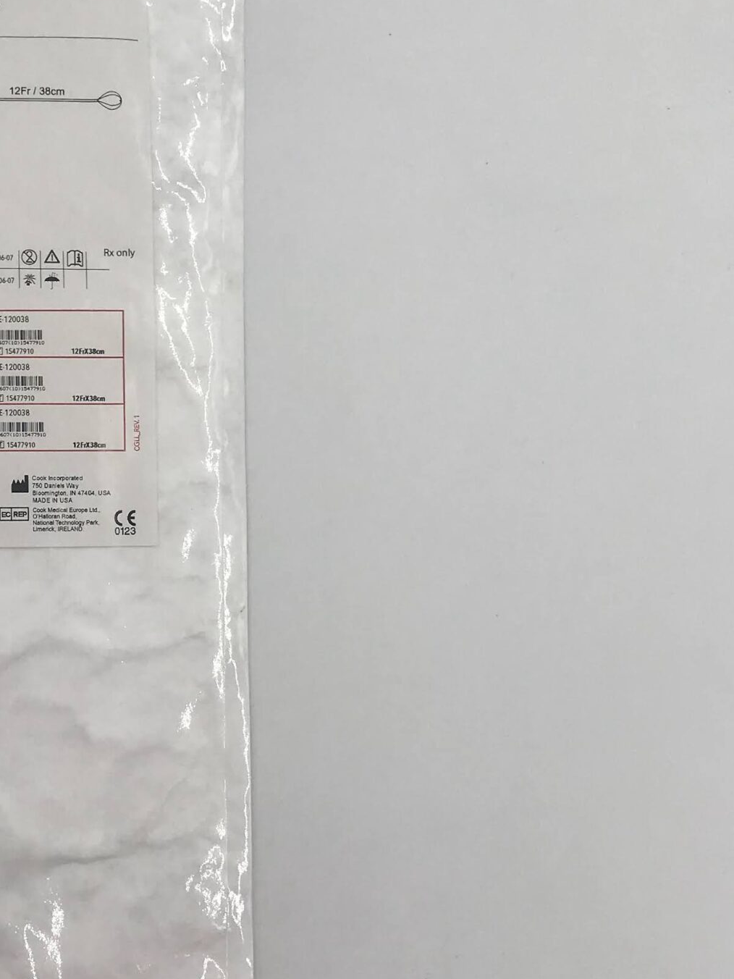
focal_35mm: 53
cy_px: 557
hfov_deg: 26.5
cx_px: 57
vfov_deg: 36.1
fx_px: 1498
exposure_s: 1/378
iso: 20
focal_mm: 3.99
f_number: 1.8
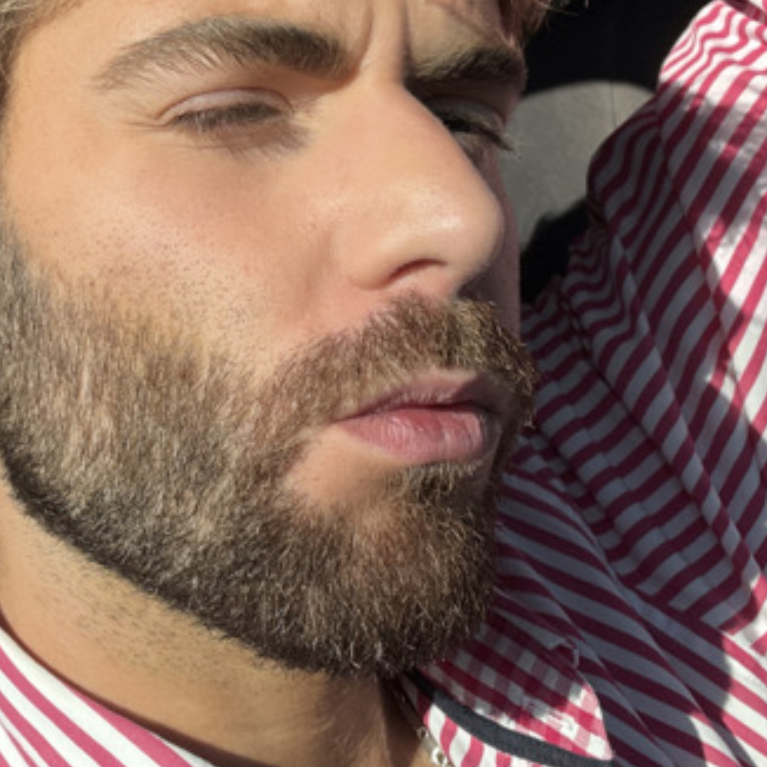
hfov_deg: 29.7
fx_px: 1429
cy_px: 220
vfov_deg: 29.7
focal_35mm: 57
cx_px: 224
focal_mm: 2.69
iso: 25
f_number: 1.9
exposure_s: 1/1418
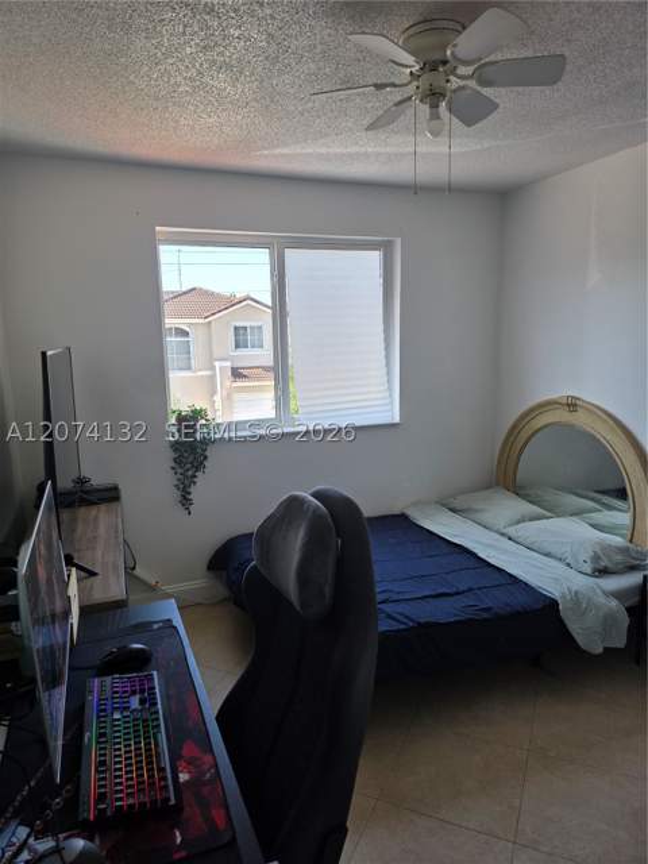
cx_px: 324
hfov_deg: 58.9
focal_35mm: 23
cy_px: 432
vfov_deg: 73.9
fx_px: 574
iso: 100
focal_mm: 6.3
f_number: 1.7
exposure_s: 1/180
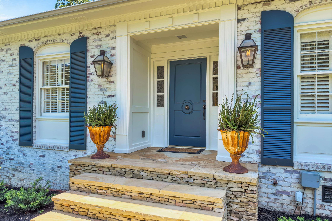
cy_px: 108
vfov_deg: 51.3
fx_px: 231
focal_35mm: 25
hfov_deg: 71.5
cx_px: 166
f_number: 1.8
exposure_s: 1/1250
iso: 100
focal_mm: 6.76
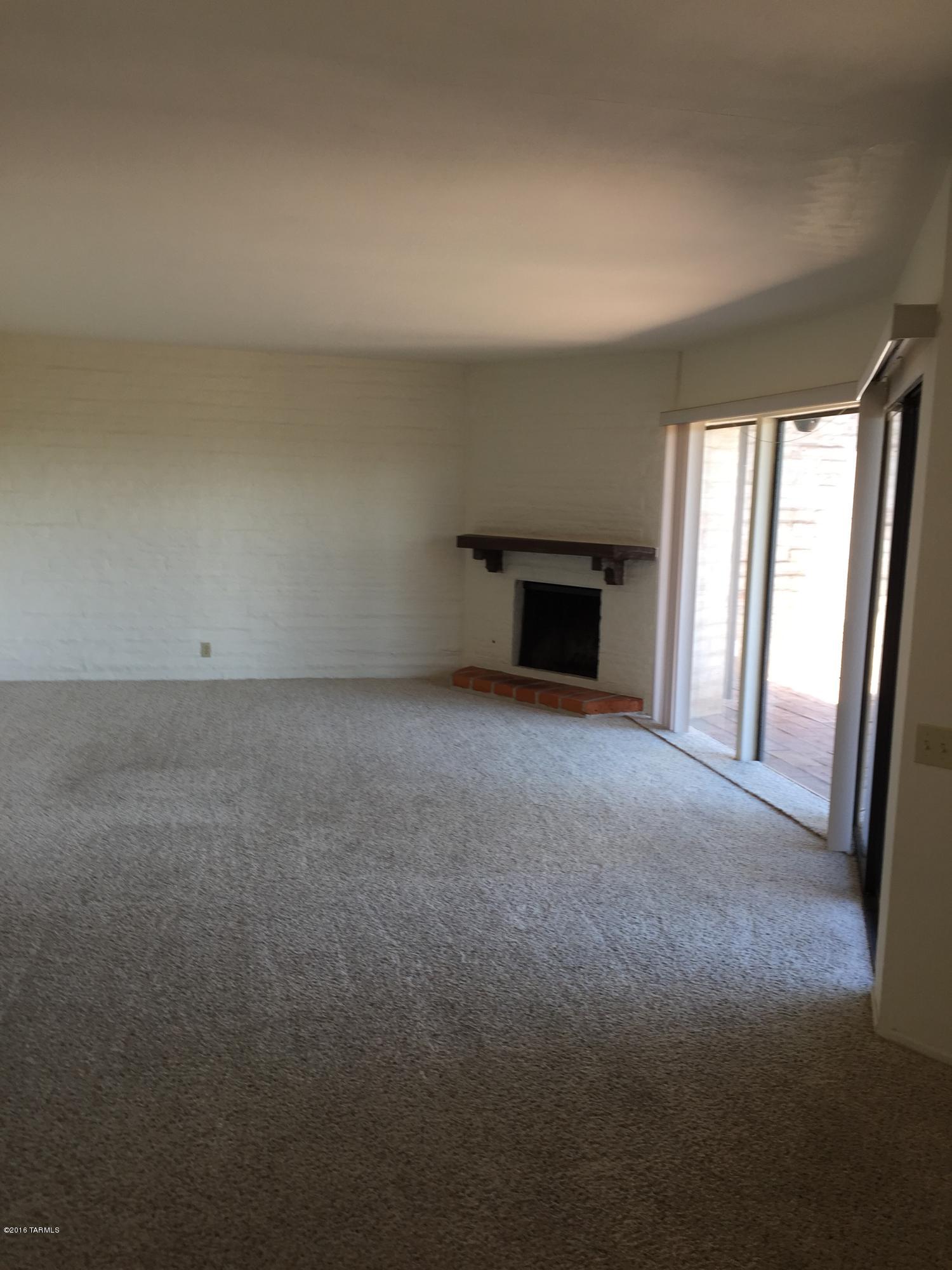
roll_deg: -0.2
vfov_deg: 61.7
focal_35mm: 29
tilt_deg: -6.9
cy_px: 635
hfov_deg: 48.2
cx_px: 476
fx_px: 1063
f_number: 2.2
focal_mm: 4.15
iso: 32
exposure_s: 1/60
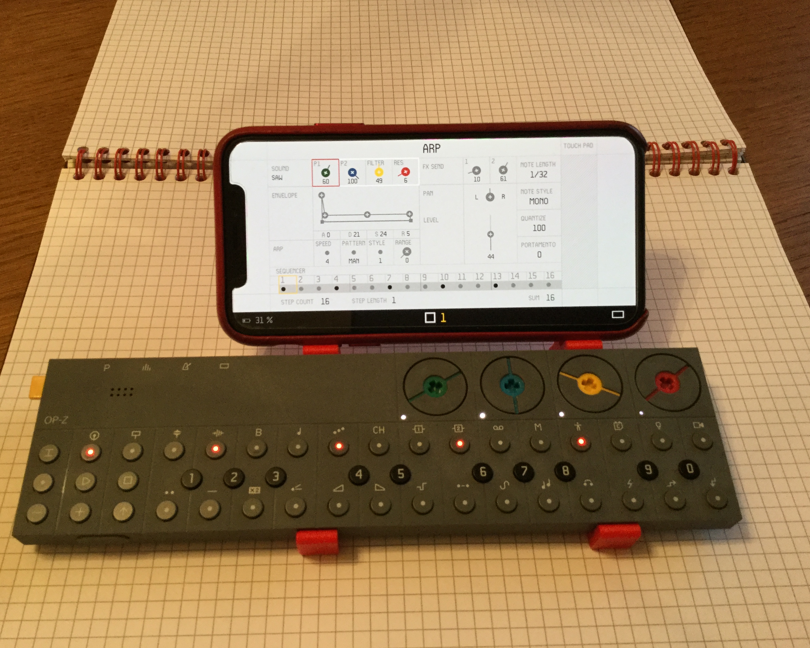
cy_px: 323
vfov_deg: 44.5
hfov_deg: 54.2
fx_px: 791
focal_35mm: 33
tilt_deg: -53.0
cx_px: 383
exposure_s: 1/33
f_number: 2.4
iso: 125
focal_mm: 3.3
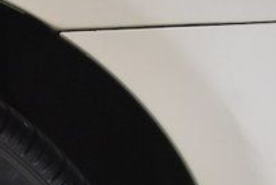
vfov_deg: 5.3
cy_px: 404
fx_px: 1956
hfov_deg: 7.8
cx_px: -193
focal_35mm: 255
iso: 1250
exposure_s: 1/1600
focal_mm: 34
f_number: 4.2
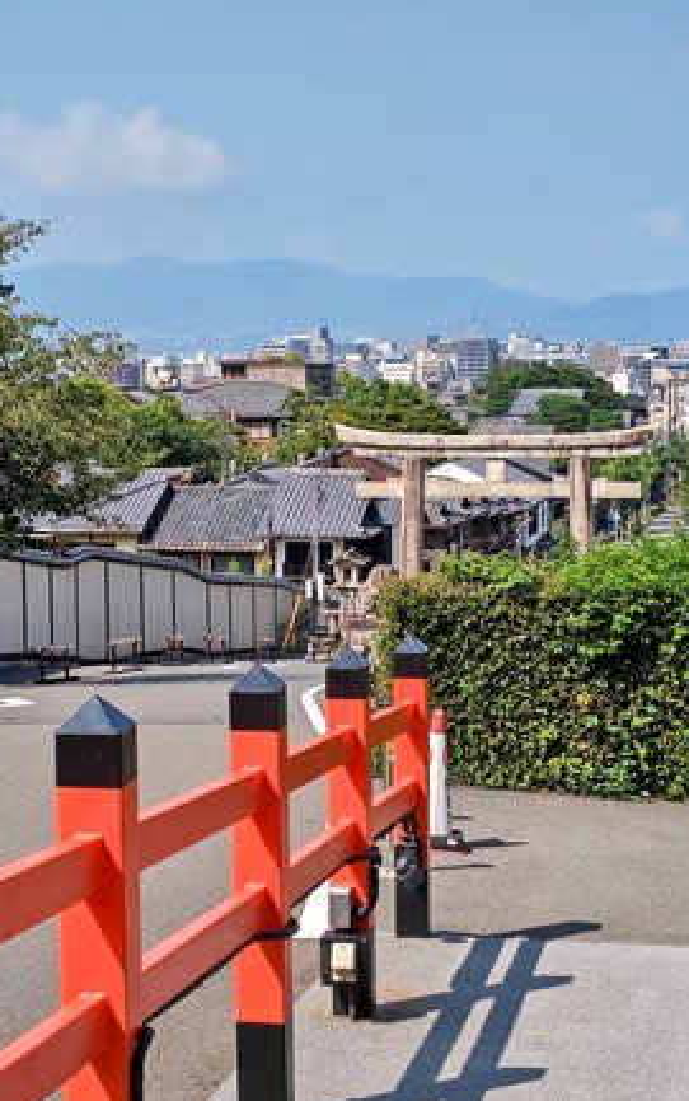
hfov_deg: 35.2
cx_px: 264
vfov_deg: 54.0
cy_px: 542
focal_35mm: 36
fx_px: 1081
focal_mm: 5.56
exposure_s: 1/9765
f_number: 1.9
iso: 50
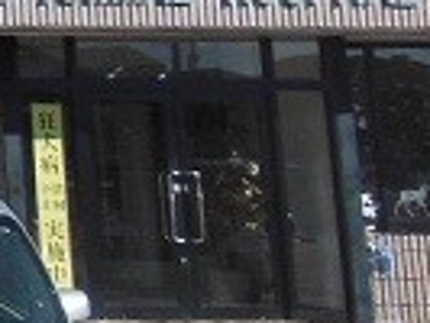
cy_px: -171
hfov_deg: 10.3
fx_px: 1865
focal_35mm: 150
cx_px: -786
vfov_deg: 9.6
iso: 125
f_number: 3.5
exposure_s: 1/1000
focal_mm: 4.5
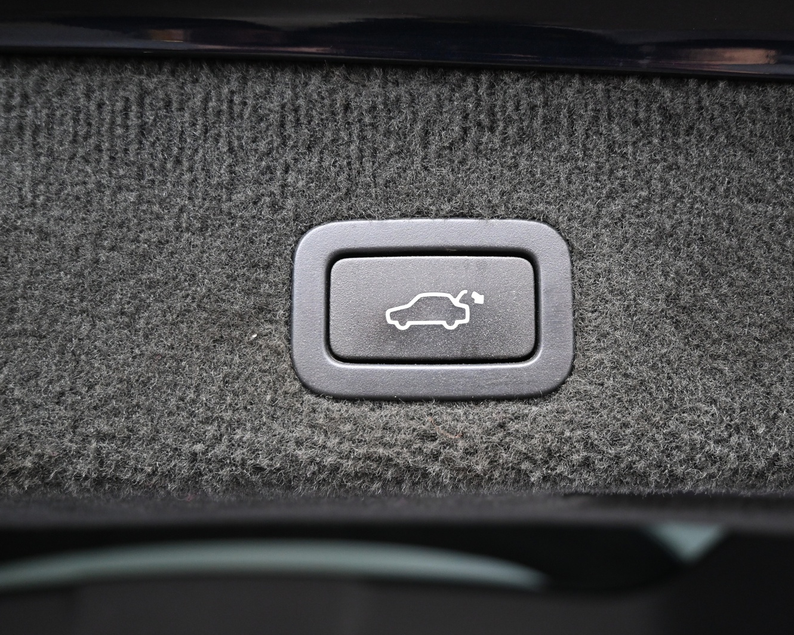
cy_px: 319
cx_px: 441
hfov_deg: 54.7
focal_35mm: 33
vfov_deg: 45.1
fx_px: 765
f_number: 3.8
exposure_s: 1/30
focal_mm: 19
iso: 1100
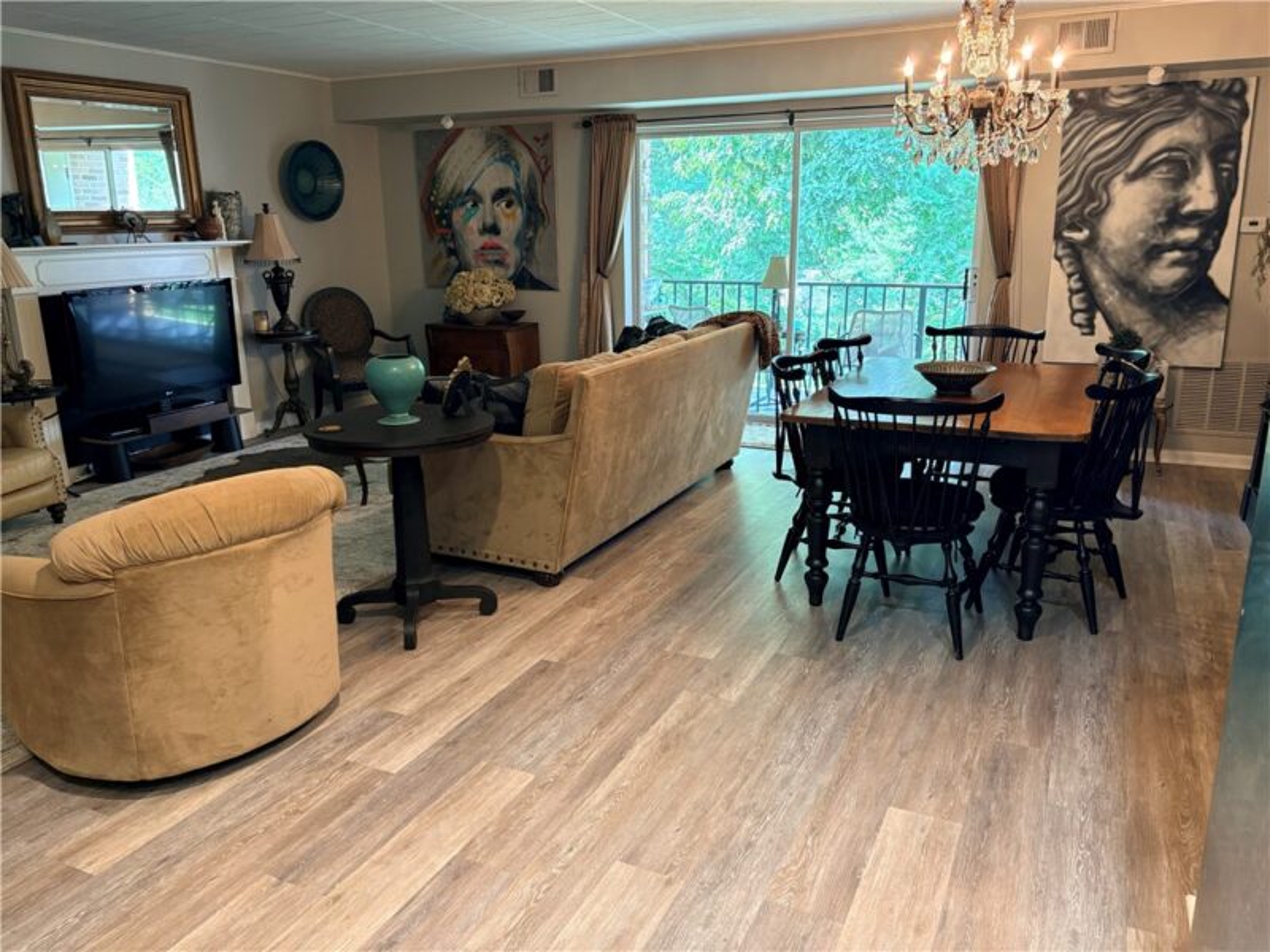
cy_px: 476
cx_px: 635
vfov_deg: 53.1
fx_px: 954
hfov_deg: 67.3
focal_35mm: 26
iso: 200
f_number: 1.6
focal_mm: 5.96
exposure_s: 1/60
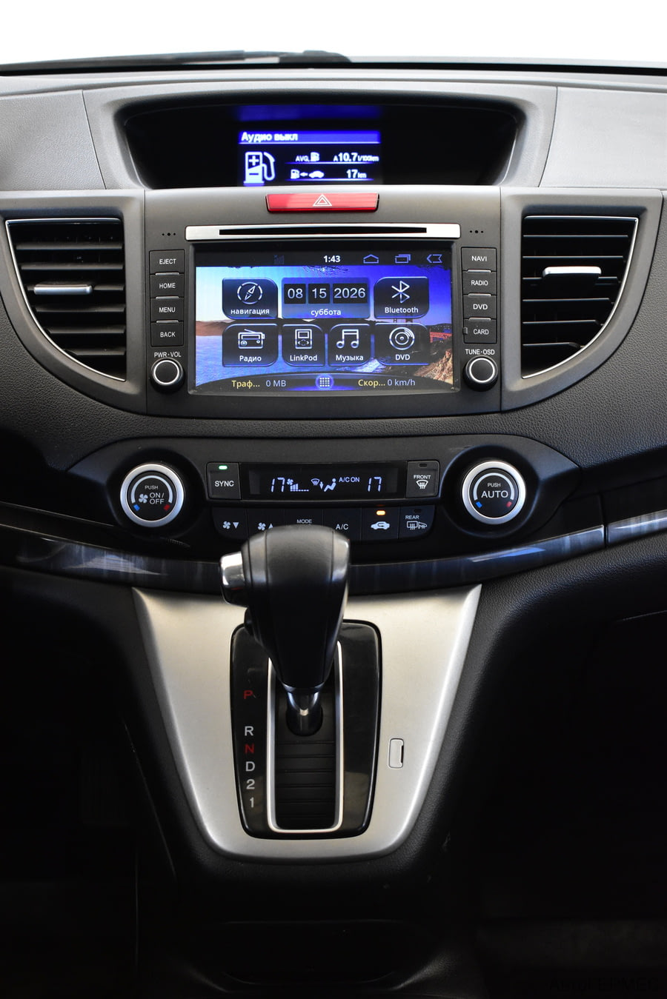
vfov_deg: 37.8
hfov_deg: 25.8
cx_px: 334
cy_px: 500
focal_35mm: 52
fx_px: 1458
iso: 2500
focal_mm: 35
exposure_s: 1/160
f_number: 5.6
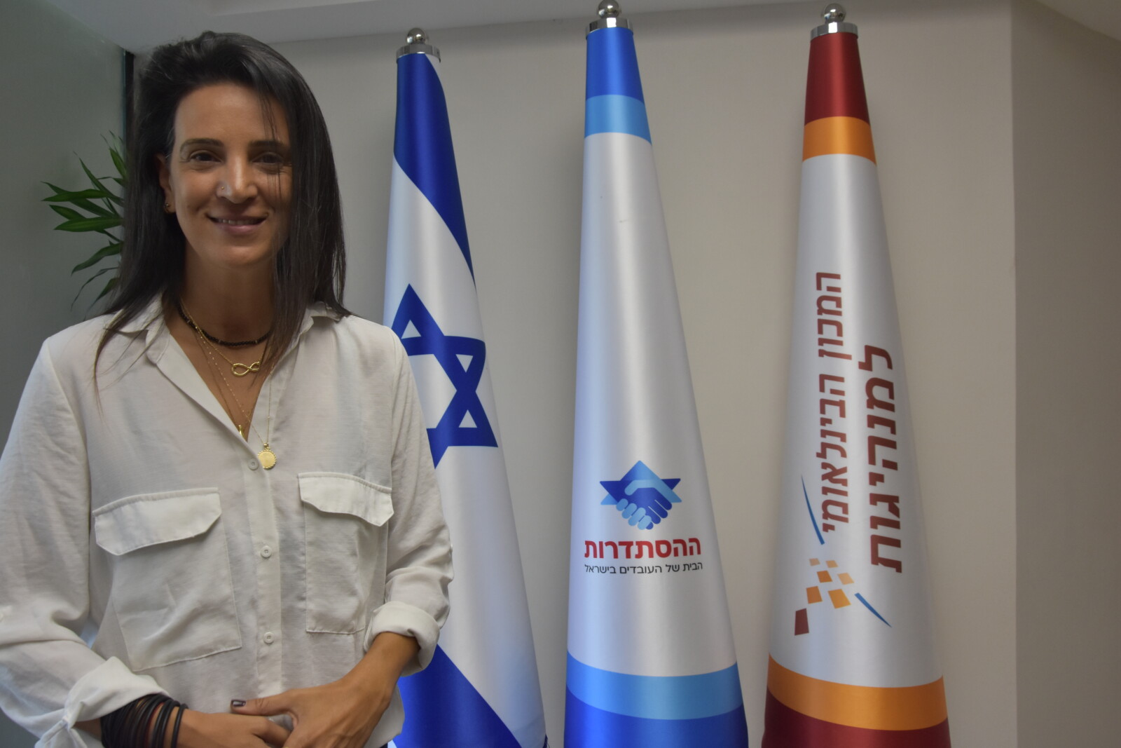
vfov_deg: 41.7
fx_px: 981
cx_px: 560
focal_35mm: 32
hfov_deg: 59.5
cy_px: 374
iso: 800
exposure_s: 1/200
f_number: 7.1
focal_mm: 21
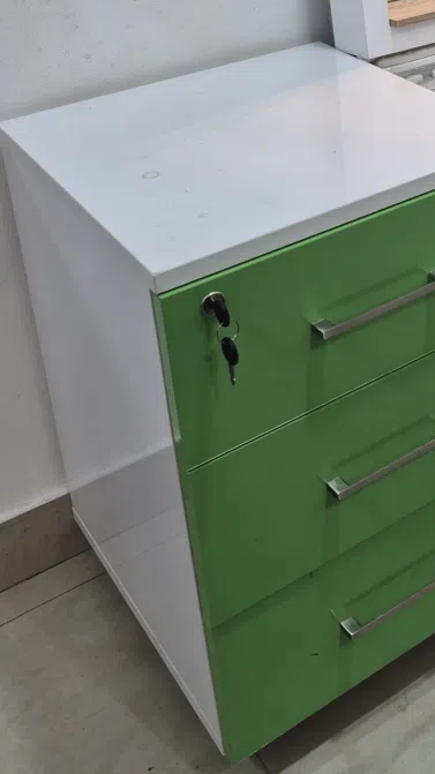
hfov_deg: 21.7
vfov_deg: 37.1
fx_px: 1047
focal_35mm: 51
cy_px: 34
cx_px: 526
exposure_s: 1/100
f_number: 1.8
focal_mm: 5.4
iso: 160
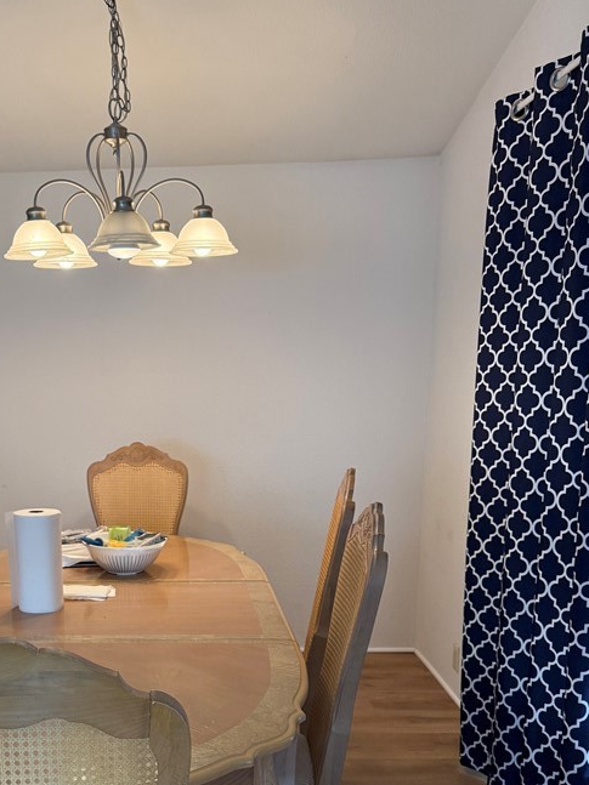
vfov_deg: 47.8
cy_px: 551
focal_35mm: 38
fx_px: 862
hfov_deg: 36.7
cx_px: 141
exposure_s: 1/143
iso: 200
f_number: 1.78
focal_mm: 6.76
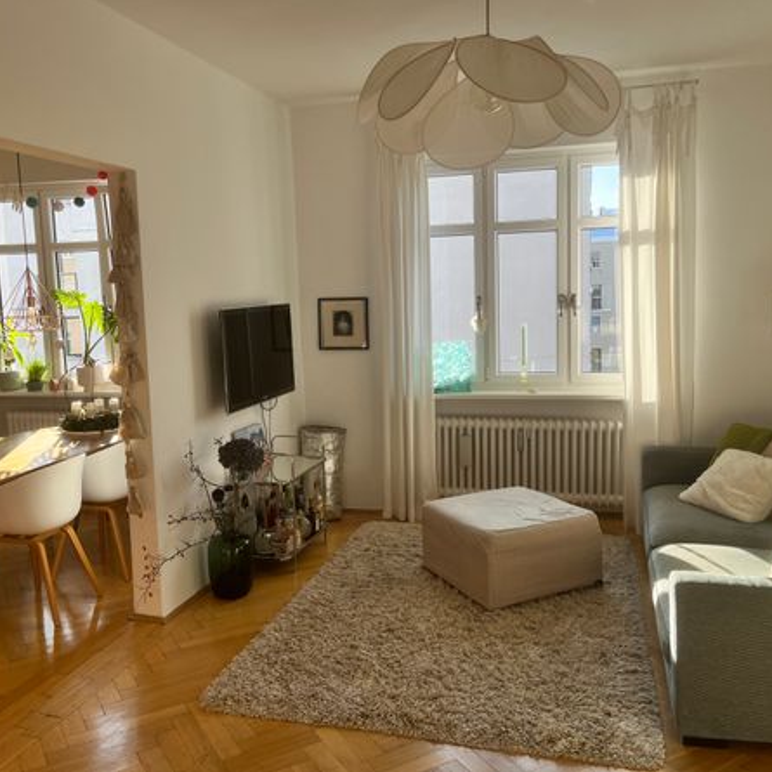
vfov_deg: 52.5
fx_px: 782
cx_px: 396
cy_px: 383
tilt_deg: -6.3
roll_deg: +1.9
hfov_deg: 52.5
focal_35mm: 31
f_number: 1.6
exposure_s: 1/810
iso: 50
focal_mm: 5.1
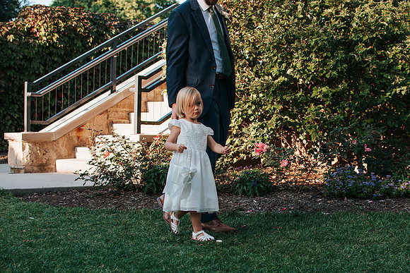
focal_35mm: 69
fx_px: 788
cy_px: 180
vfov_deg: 19.6
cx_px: 270
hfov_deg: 29.0
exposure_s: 1/400
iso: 200
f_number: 3.5
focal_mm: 35
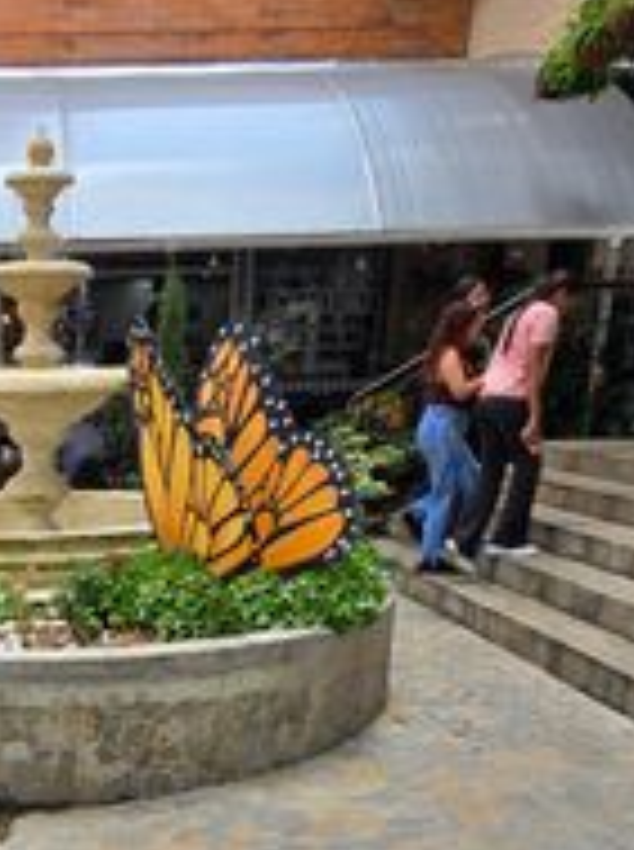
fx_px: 1127
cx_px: 0
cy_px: 812
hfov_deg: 29.4
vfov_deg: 37.7
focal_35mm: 46
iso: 50
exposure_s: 1/738
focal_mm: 2.2
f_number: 2.2
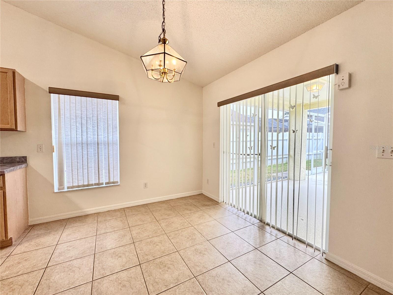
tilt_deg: -1.6
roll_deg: +2.1
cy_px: 148
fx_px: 159
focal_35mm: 14
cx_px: 196
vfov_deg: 85.7
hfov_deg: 102.1
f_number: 2.2
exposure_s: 1/120
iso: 200
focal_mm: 2.22
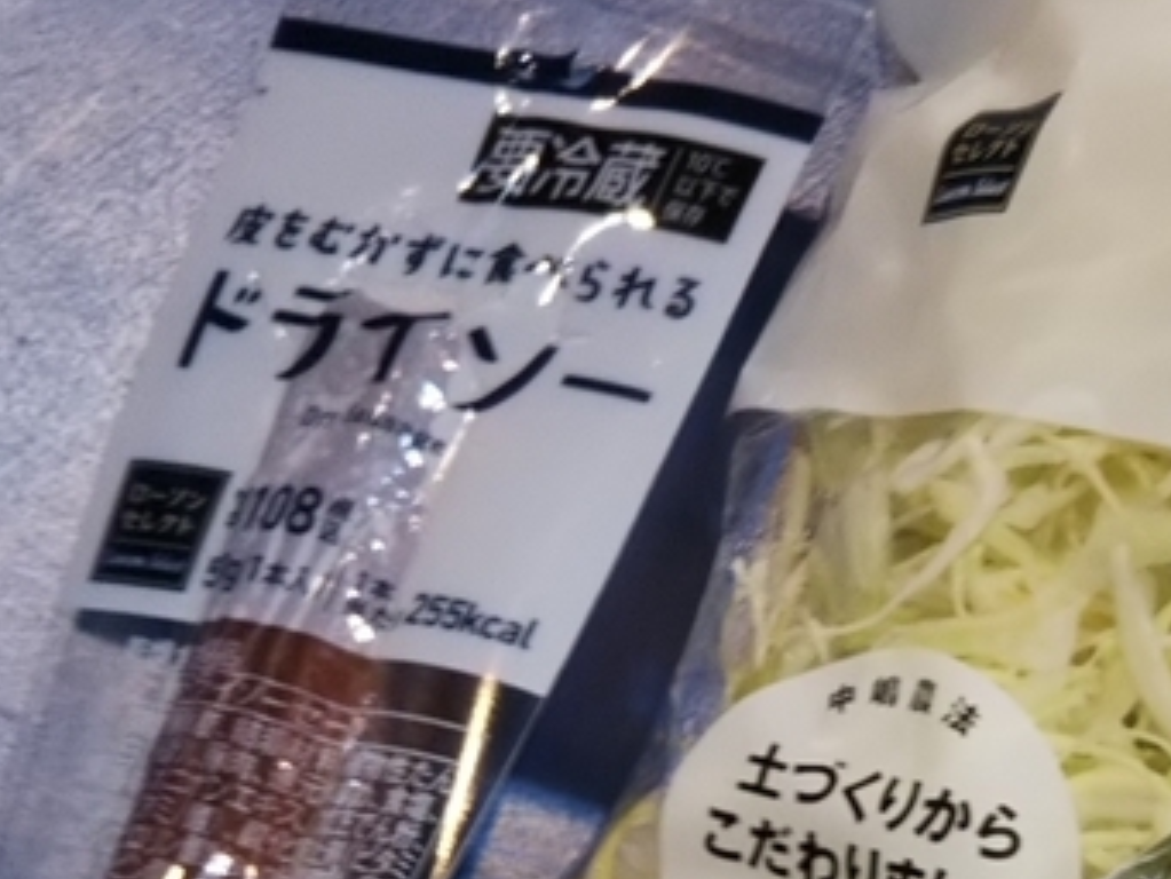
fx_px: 3046
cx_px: 1284
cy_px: 1040
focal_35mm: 90
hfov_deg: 20.7
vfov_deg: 15.8
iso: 40
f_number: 2.2
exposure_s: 1/30
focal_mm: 4
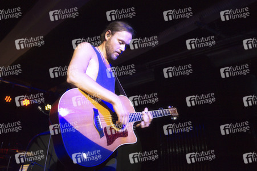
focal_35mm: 26
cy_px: 86
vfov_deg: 49.5
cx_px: 128
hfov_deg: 69.4
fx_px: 185
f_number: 2.8
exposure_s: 1/40
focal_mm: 26
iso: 3200
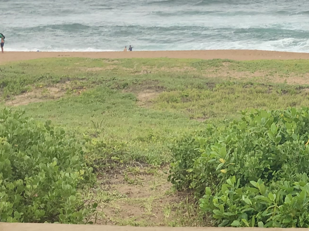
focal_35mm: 87
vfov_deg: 16.8
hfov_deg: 21.0
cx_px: 368
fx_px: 776
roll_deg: +0.6
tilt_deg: -5.0
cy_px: 39
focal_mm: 3.99
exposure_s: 1/191
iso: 20
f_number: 1.8
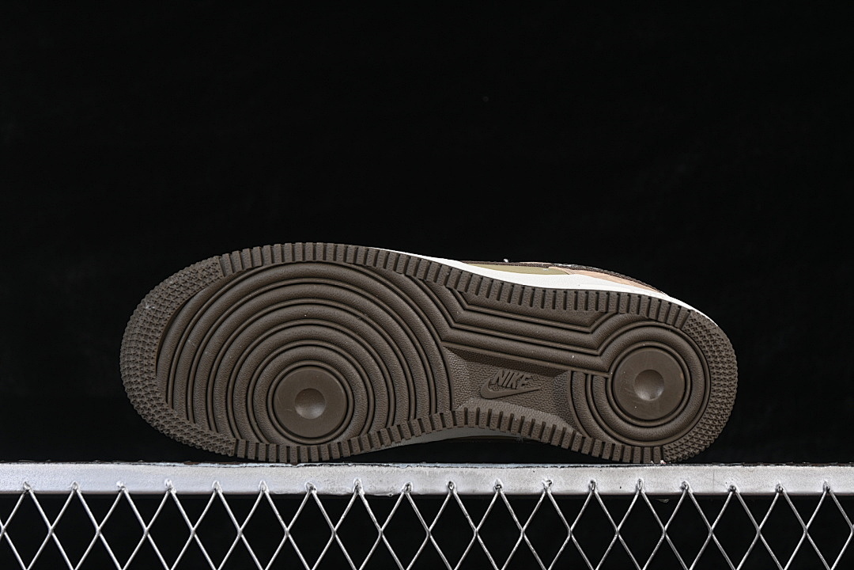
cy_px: 285
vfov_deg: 18.2
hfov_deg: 27.0
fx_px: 1779
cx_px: 427
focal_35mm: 75
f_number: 6.3
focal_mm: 50
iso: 160
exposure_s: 1/60
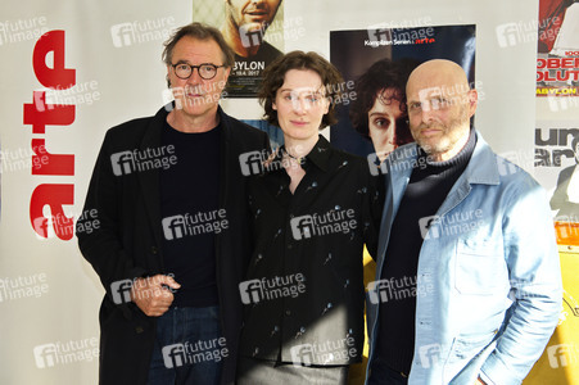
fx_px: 723
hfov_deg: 43.6
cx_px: 290
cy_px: 192
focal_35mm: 45
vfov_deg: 29.8
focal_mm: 45
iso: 400
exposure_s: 1/250
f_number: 5.6
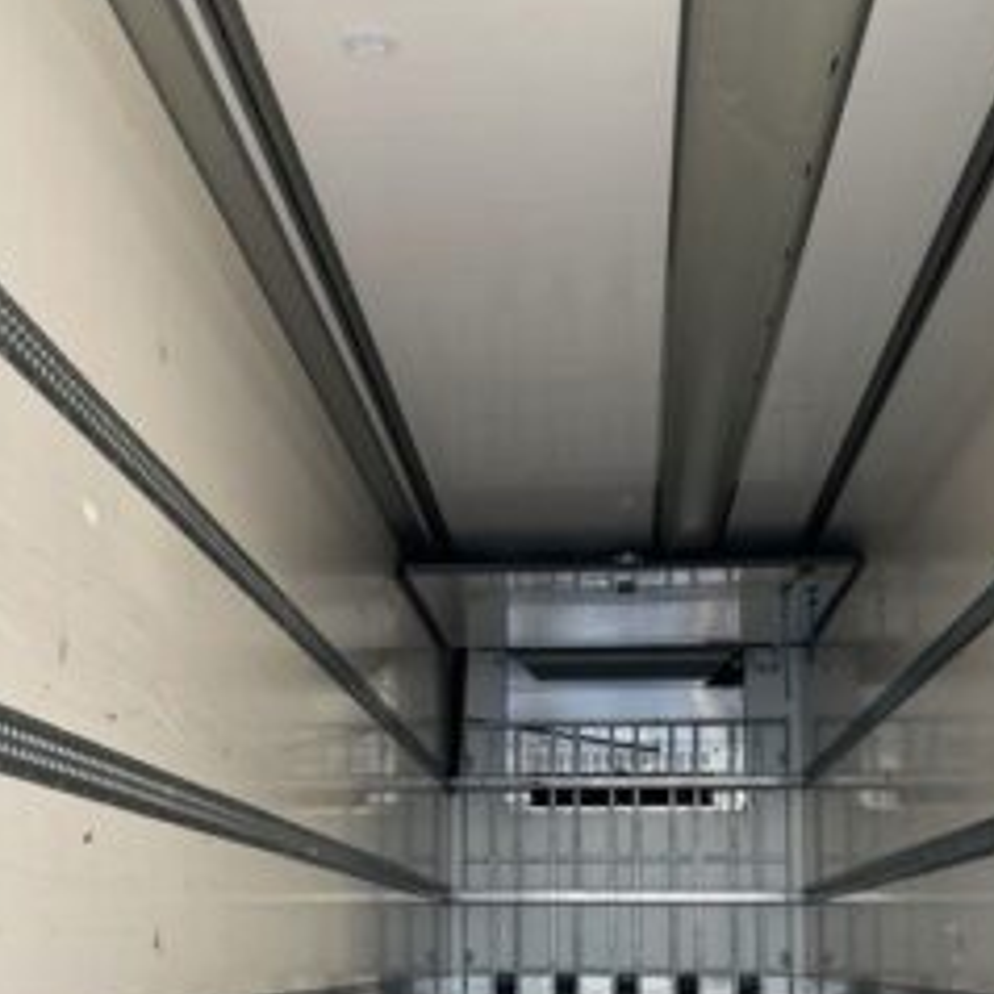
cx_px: 434
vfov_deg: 28.9
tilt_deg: +5.5
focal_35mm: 58
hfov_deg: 29.5
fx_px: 1884
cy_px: 785
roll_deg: +1.2
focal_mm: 4.2
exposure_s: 1/121
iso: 64
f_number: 1.6
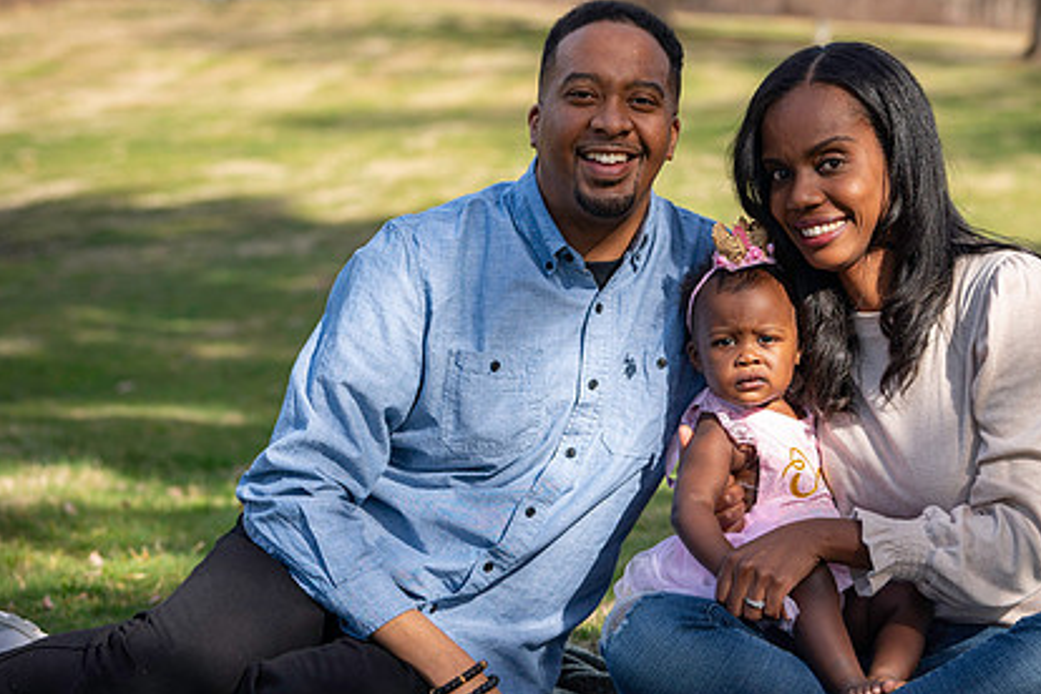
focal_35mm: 98
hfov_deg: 20.8
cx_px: 679
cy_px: 377
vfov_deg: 14.0
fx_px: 2834
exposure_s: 1/1250
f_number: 4
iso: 250
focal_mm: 70
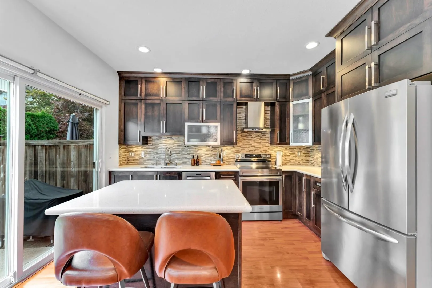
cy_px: 144
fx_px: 168
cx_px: 216
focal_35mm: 14
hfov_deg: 104.3
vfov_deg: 81.2
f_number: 8
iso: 400
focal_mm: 14
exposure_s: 1/13
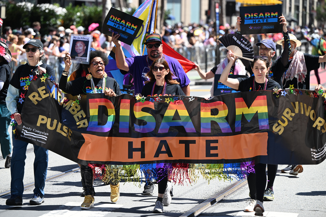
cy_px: 108
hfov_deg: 12.5
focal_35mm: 165
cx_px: 163
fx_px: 1494
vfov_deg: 8.3
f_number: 4.5
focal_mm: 165
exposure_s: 1/400
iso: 100
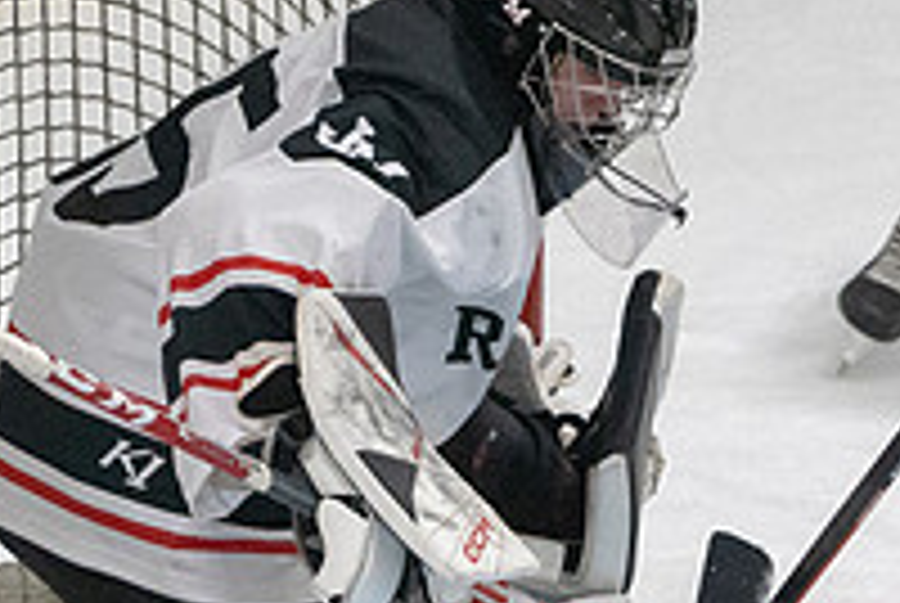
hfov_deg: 2.4
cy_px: 399
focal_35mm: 844
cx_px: 455
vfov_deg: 1.6
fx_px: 21131
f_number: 4.5
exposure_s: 1/1250
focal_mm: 200
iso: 12800
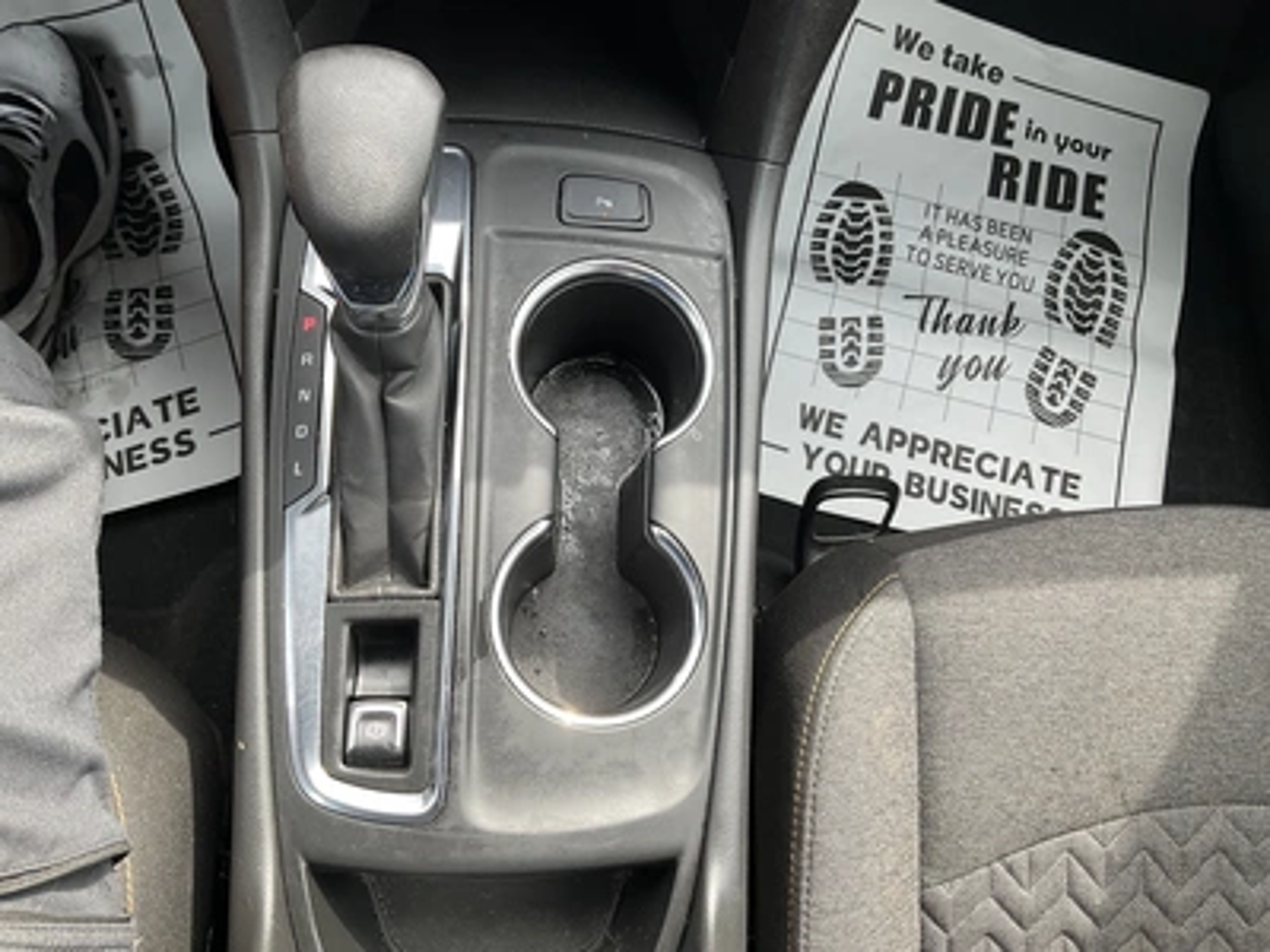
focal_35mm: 29
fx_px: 1064
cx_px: 635
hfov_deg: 61.7
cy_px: 476
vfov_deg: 48.2
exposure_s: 1/122
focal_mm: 3
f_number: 1.8
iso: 25
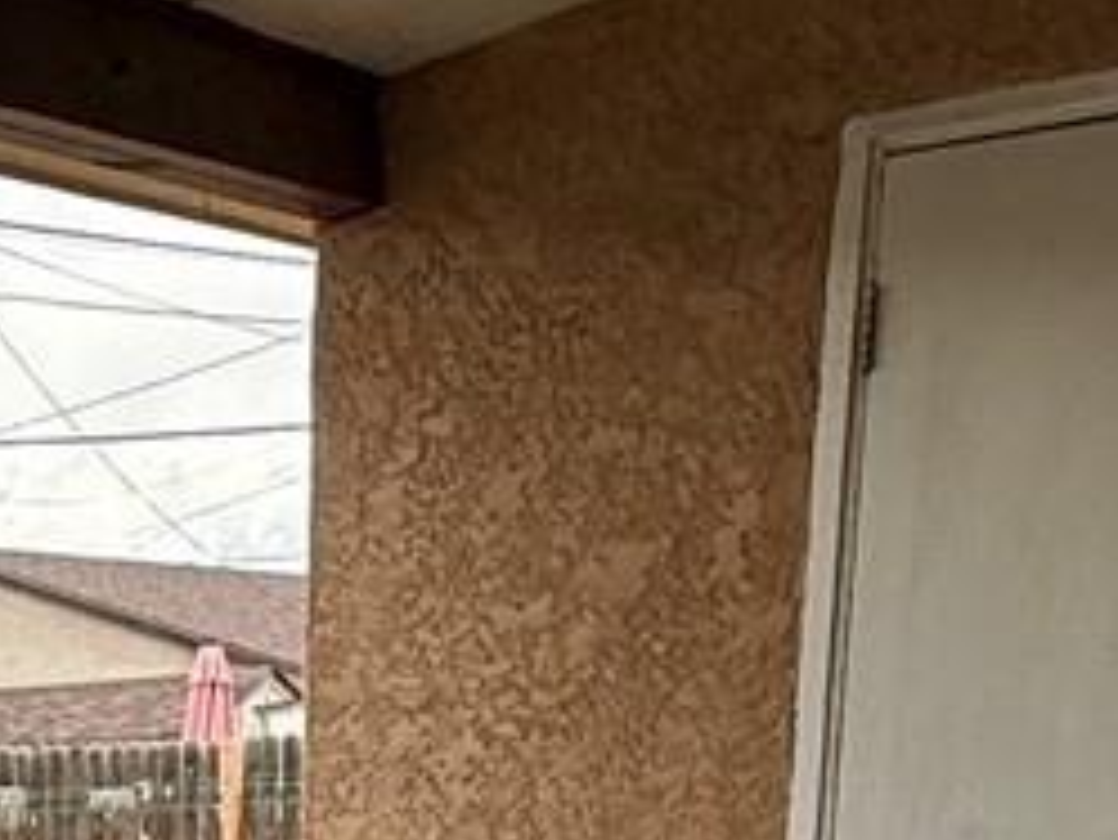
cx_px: -382
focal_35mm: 90
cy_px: 1532
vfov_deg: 14.4
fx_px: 2908
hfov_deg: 19.8
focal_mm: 2.22
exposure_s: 1/411
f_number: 2.2
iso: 64
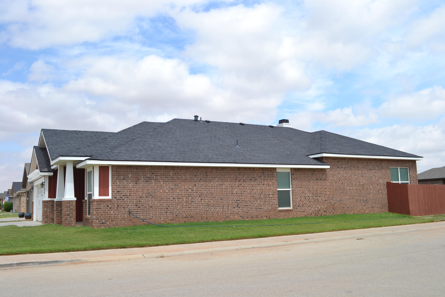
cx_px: 222
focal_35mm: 33
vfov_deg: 40.0
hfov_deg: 57.2
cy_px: 148
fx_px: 408
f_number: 9
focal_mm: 22
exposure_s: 1/320
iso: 100
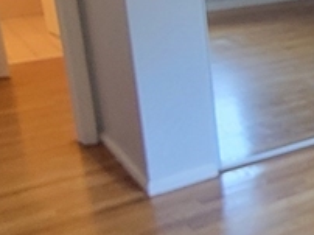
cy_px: 48
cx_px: 485
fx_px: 598
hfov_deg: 23.1
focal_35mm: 66
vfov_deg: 21.9
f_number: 2.2
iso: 400
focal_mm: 2.2
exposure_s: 1/60
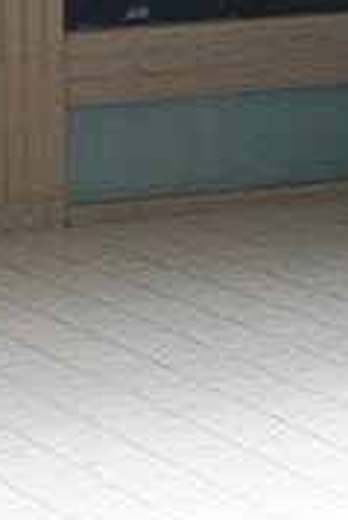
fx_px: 3516
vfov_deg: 8.3
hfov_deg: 5.7
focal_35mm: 243
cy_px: -310
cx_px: 313
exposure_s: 1/160
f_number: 4
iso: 320
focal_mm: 36
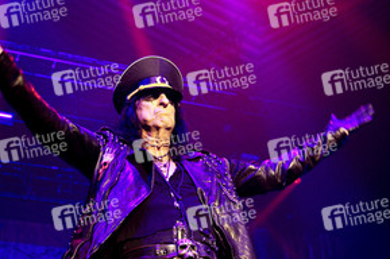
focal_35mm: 53
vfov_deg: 25.3
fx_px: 574
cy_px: 181
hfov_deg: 37.5
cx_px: 185
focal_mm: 34
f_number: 3.5
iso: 1600
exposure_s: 1/200
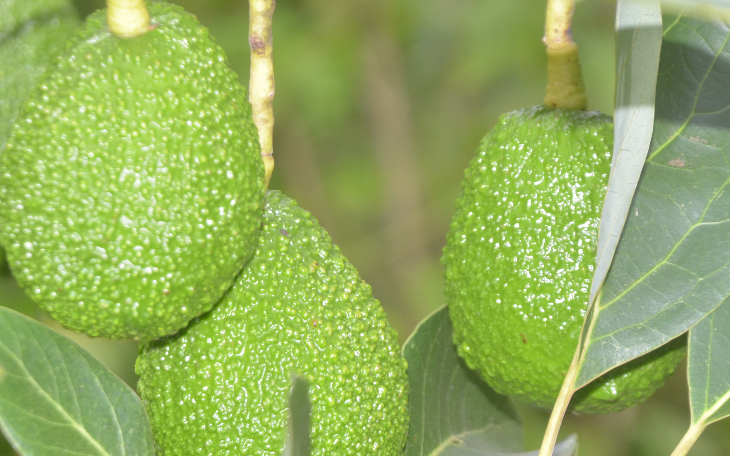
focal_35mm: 268
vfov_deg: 4.9
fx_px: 5326
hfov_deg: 7.8
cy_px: 229
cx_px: 280
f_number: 7.1
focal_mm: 125
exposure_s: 1/200
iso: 500
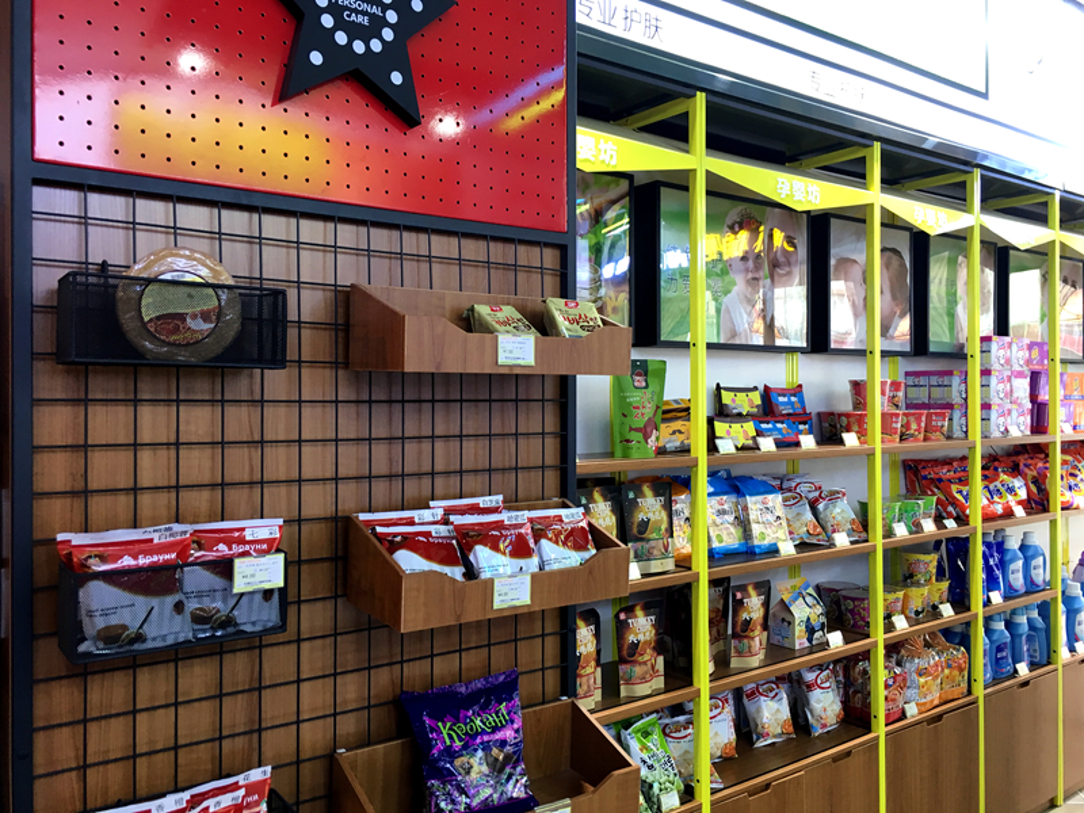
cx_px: 542
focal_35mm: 29
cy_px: 406
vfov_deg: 48.2
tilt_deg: +0.7
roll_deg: -0.8
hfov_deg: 61.7
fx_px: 908
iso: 100
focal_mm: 4.15
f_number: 2.2
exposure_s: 1/33
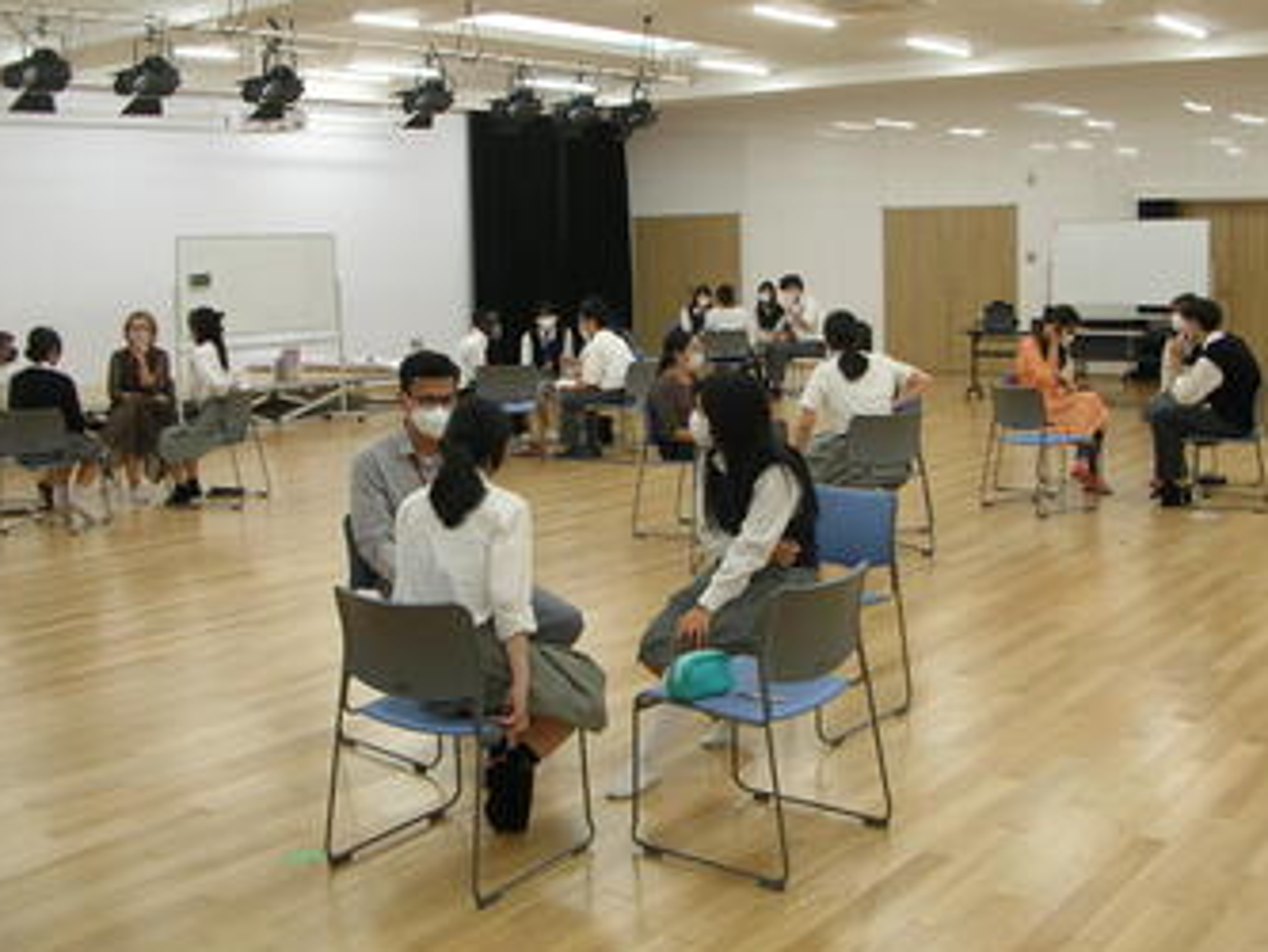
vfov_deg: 34.4
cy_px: 446
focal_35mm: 42
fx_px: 1539
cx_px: 723
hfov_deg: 44.7
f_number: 2.8
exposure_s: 1/21.3
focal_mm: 5.8
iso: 50
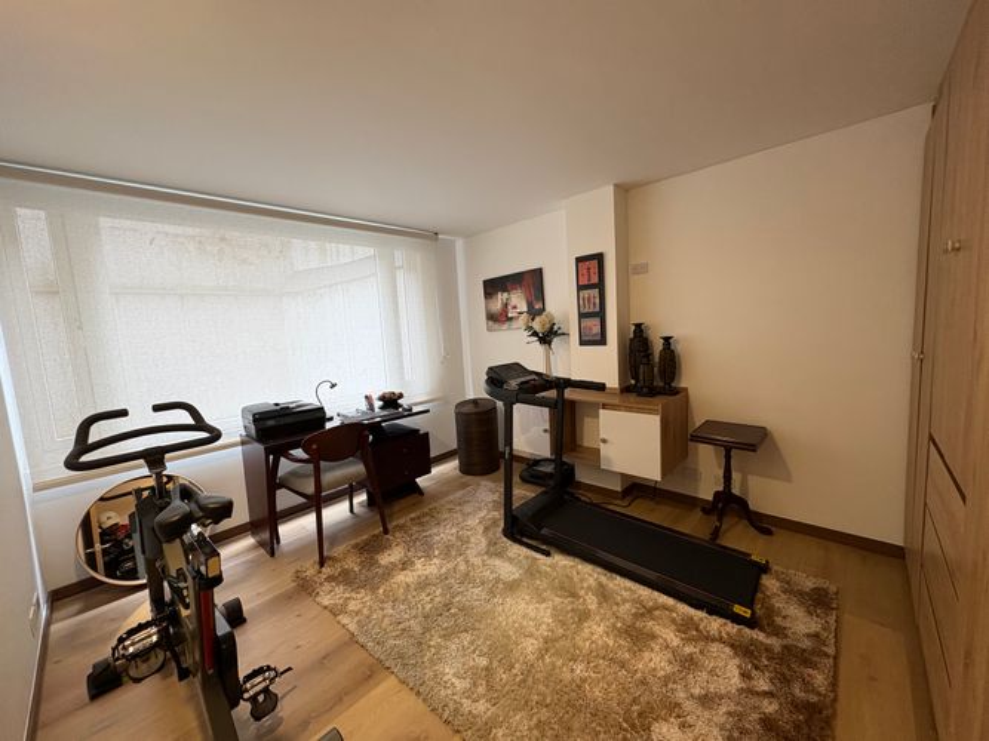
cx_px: 494
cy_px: 370
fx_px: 400
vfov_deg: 85.7
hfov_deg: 102.1
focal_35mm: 14
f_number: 2.2
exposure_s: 1/60
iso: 160
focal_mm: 2.22
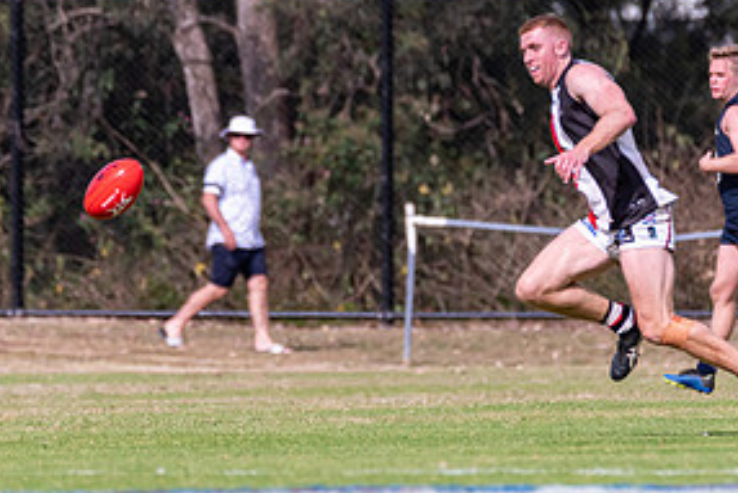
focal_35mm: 923
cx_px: 417
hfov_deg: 2.2
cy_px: 208
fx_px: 18930
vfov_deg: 1.5
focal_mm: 420
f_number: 6.3
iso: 800
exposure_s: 1/2500
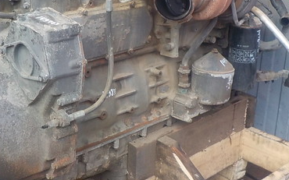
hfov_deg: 36.5
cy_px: 60
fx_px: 433
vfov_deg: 23.4
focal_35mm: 55
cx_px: 95
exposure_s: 1/30
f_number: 3.3
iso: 160
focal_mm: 4.1
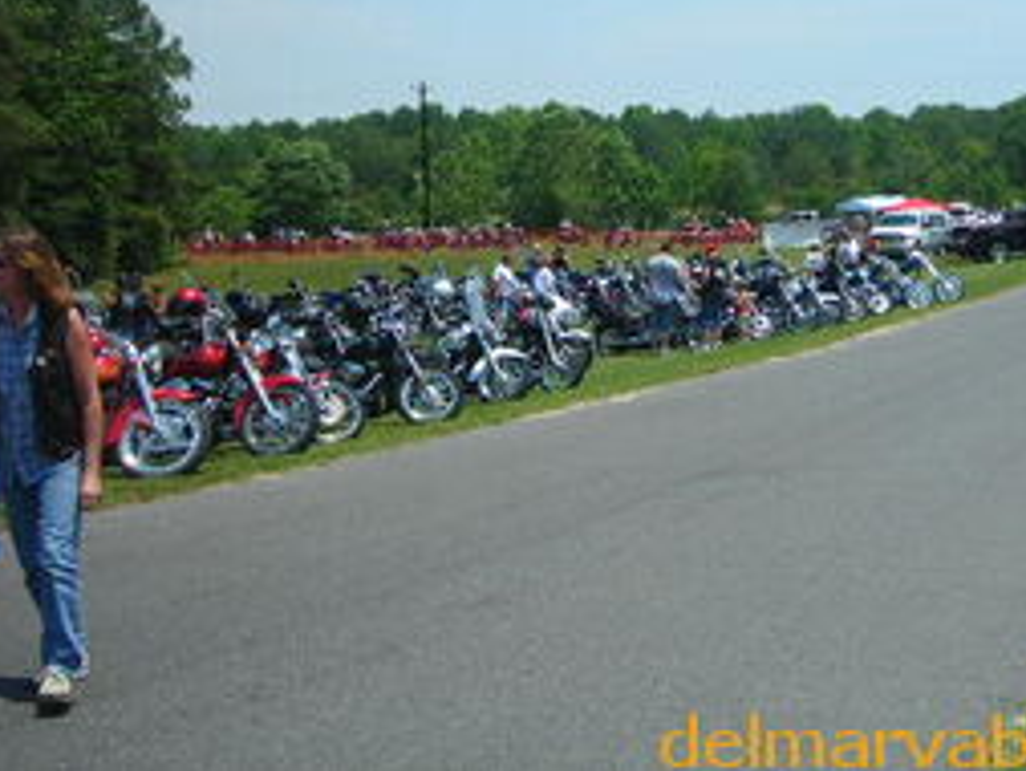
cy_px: 170
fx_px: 1779
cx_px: 576
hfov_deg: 32.1
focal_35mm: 60
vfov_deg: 24.1
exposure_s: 1/207
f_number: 6.4
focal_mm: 6.3
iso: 50
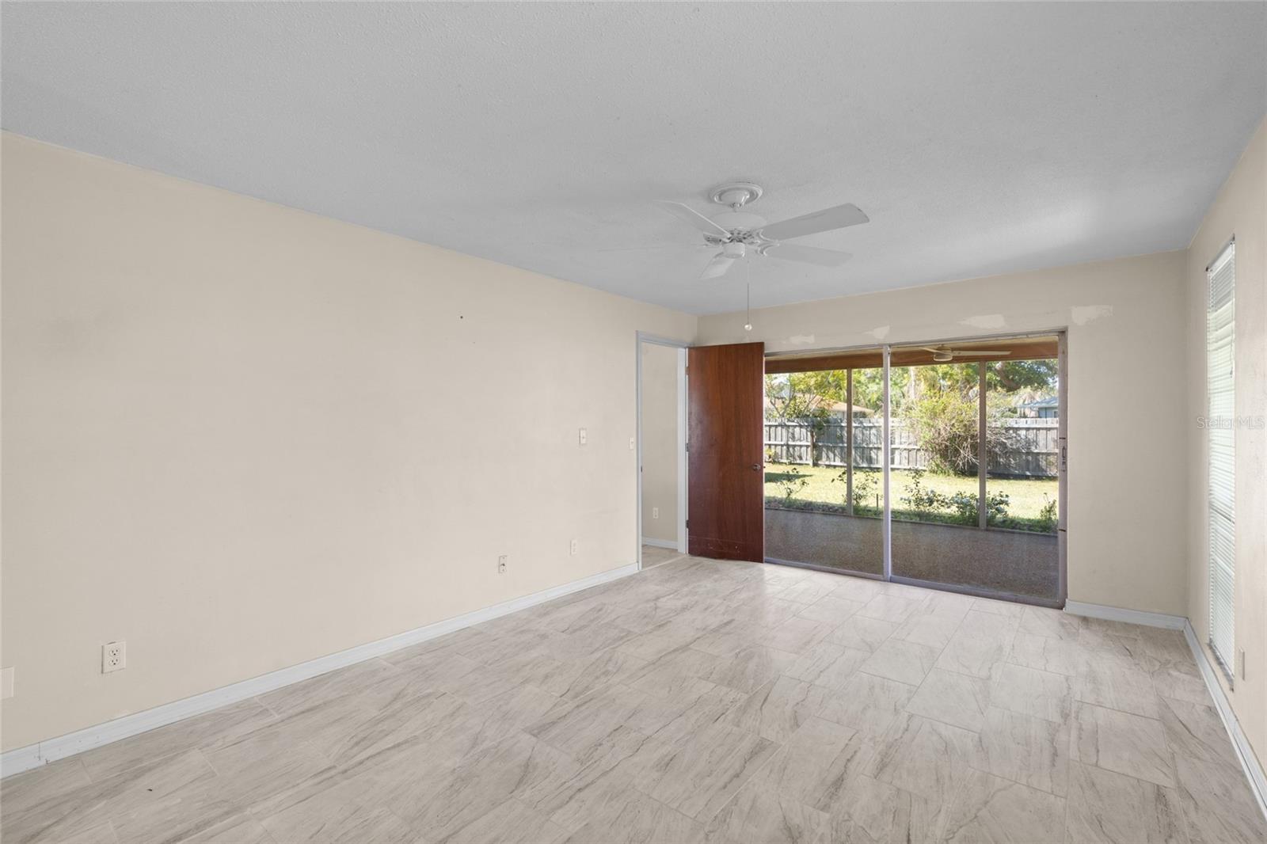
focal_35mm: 16
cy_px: 422
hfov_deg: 96.7
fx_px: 563
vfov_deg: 73.7
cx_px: 634
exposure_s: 1
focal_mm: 16
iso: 250
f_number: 9
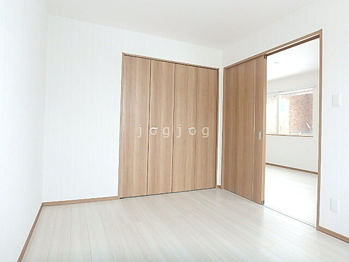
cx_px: 174
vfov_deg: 63.4
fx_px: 212
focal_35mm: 21
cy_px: 131
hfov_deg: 79.0
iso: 200
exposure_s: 1/50
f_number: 3.5
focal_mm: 3.7
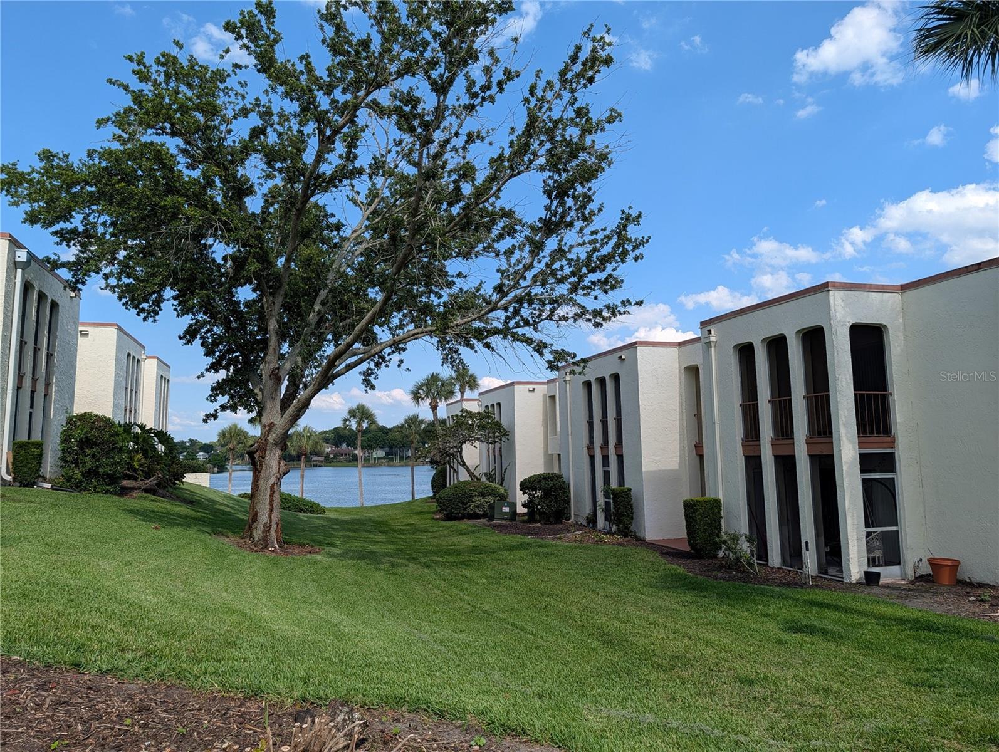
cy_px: 376
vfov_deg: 56.9
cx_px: 500
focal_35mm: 24
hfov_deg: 71.5
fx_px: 694
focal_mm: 6.9
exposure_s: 1/1052
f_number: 1.68
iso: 20
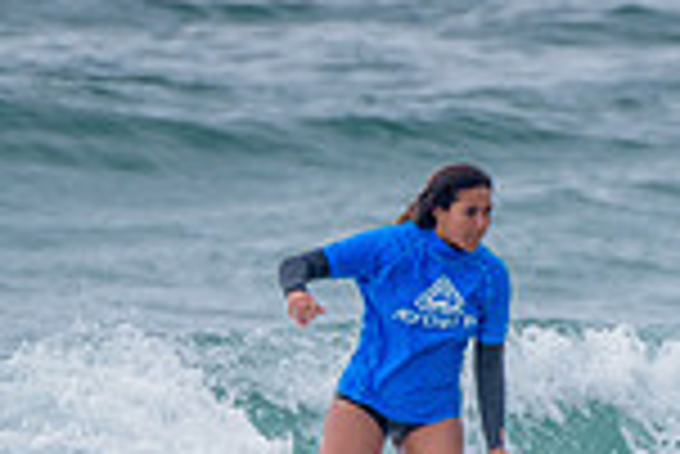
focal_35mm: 2359
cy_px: 709
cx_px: 435
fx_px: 44601
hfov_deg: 0.9
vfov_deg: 0.6
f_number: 5.6
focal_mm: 500
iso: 560
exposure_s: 1/2000
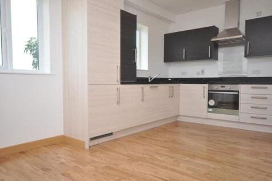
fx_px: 204
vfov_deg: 47.9
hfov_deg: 67.4
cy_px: 90
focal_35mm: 27
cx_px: 136
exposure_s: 1/125
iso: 320
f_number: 5.6
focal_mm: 18
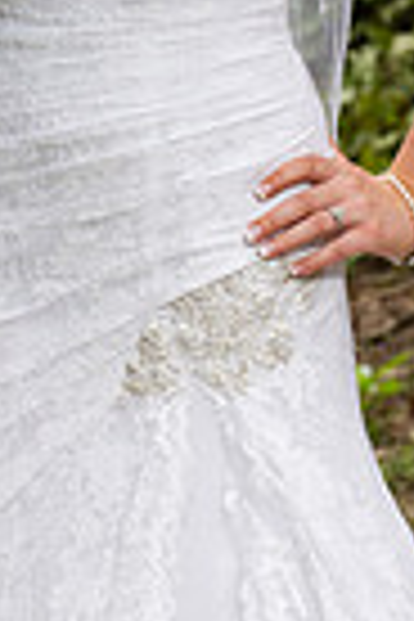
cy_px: 90
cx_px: 128
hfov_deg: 3.8
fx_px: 6192
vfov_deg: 5.7
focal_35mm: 359
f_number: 6.3
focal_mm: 110
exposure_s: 1/160
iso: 500
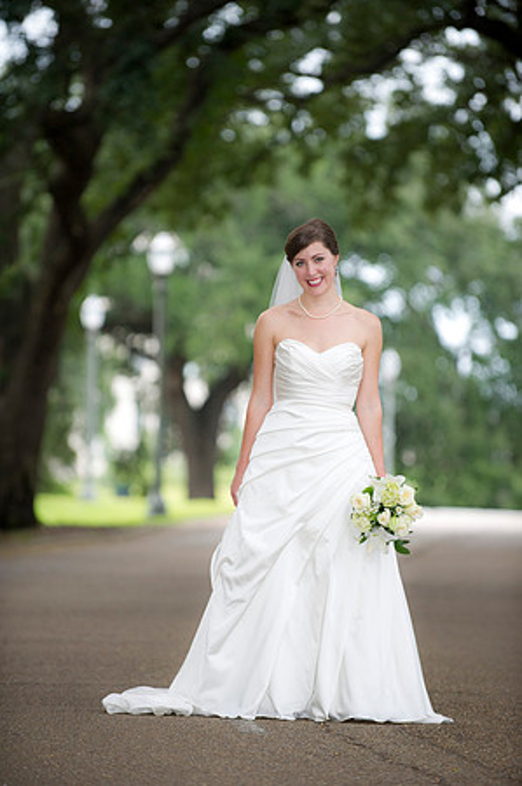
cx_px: 261
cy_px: 393
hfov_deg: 7.8
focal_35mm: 175
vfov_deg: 11.8
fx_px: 3815
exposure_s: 1/250
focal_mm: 175
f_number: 2.8
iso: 400
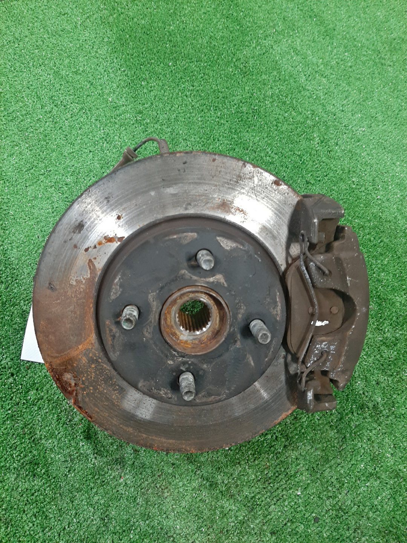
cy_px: 272
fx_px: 408
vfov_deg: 67.3
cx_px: 204
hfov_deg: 53.1
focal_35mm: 26
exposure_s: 1/25
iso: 173
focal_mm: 3.93
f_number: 1.7
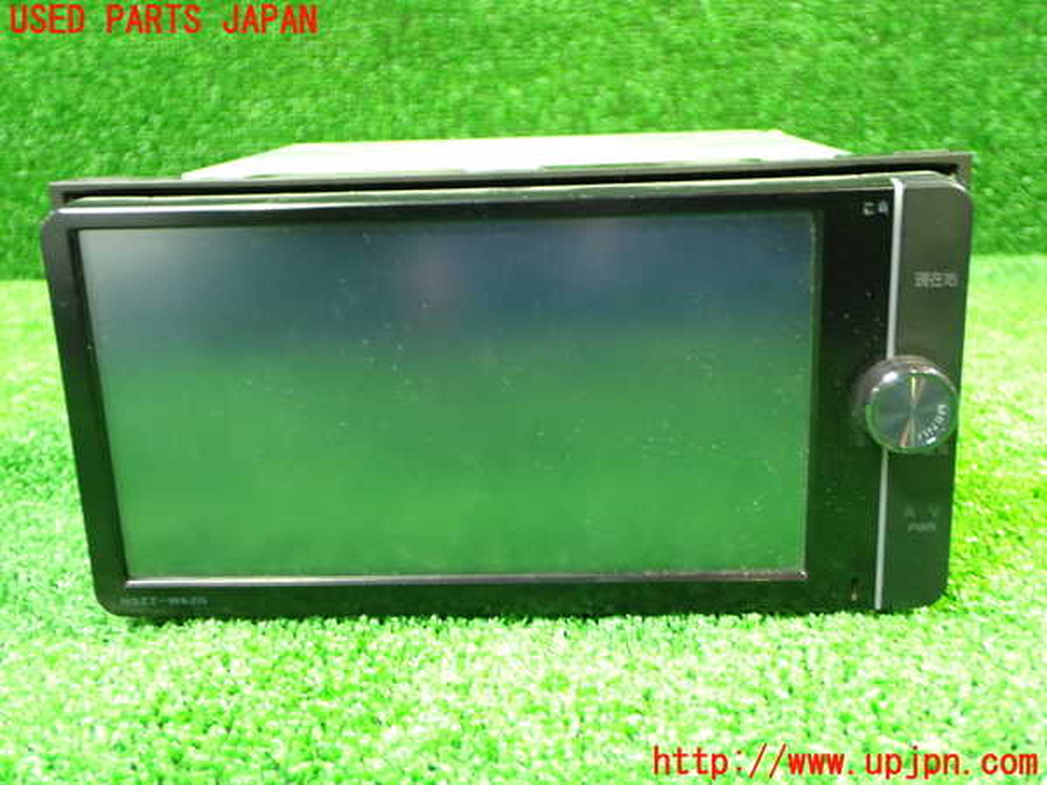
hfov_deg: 51.4
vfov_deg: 39.7
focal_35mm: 36
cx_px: 524
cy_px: 392
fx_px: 1089
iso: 800
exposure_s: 1/10
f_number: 2.5
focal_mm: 6.37
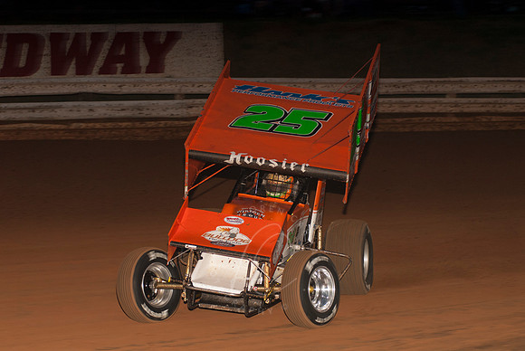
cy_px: 176
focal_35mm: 120
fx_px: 1752
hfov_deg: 17.0
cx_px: 262
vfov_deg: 11.4
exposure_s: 1/400
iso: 400
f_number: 4
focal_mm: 80
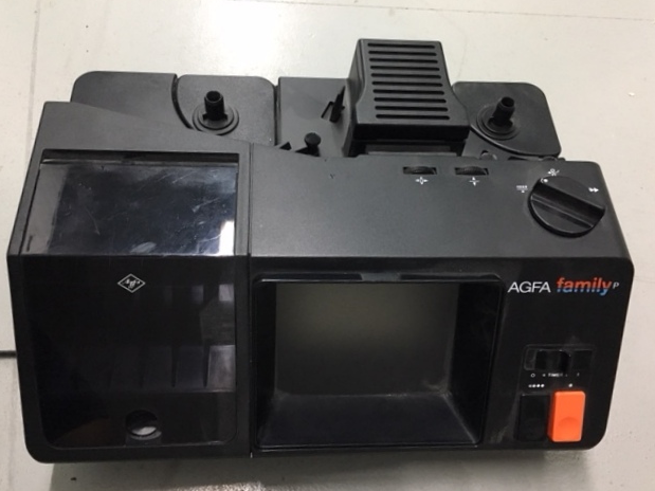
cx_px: 317
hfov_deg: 60.0
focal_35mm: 30
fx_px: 568
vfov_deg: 46.8
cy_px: 247
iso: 200
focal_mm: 4.15
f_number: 2.2
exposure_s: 1/25
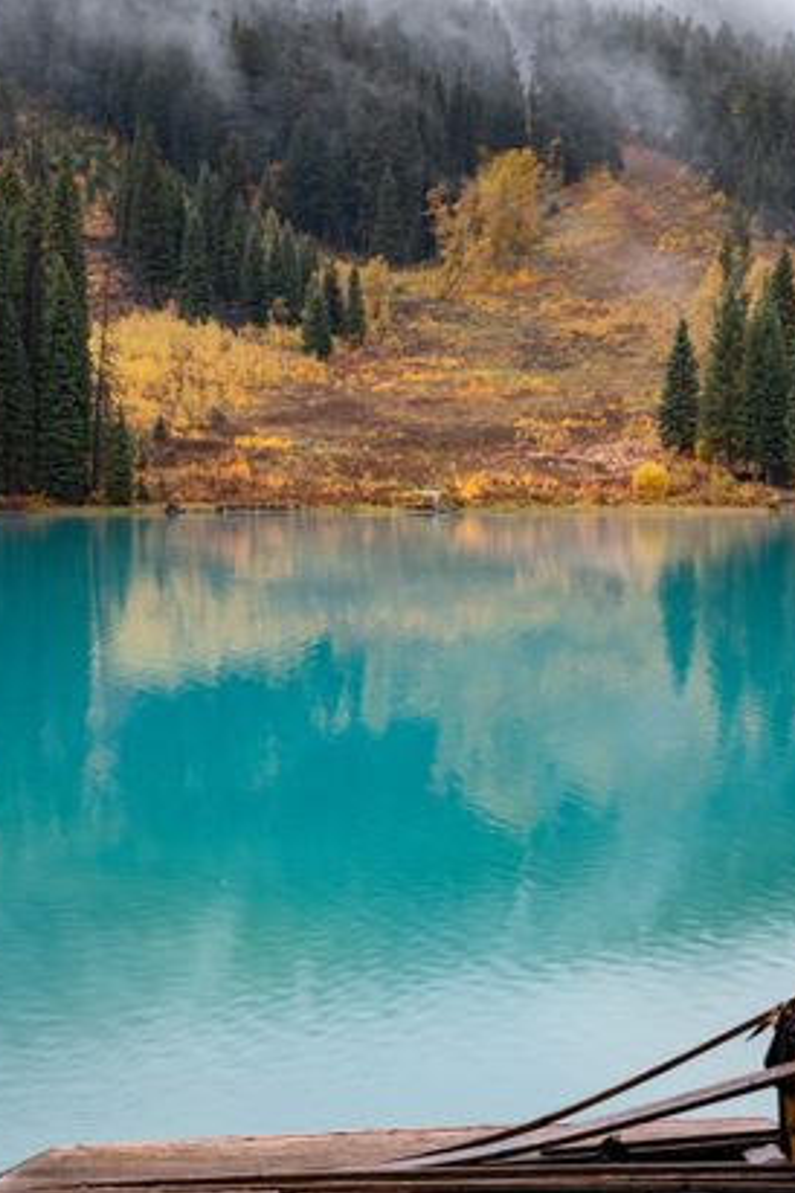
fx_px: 2352
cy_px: 531
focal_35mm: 71
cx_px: 451
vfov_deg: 28.4
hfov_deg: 19.2
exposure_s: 1/800
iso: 720
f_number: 3.3
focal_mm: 38
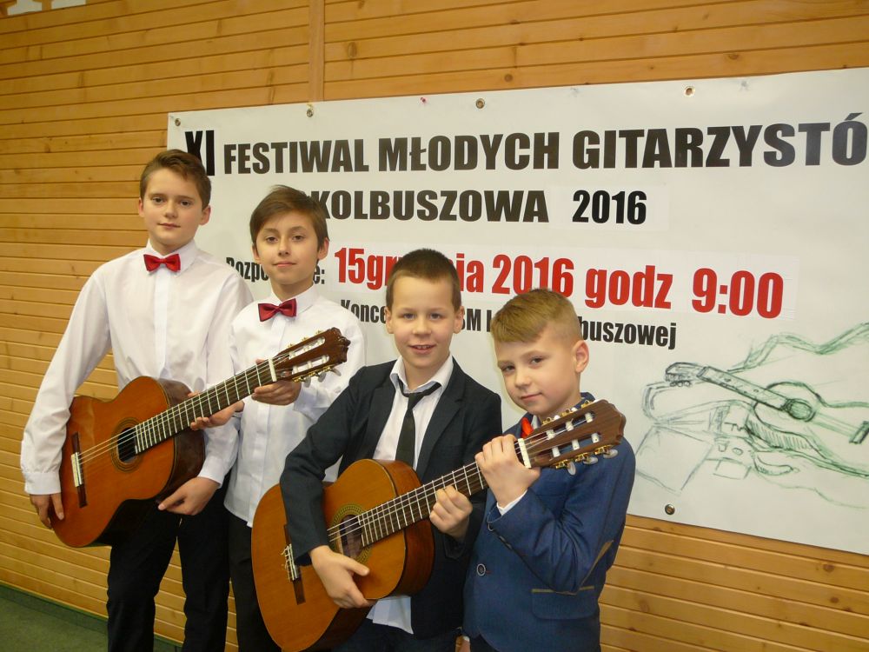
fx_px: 879
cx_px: 434
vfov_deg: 40.7
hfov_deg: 52.6
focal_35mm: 35
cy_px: 326
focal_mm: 5.2
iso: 100
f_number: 2.8
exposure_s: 1/15
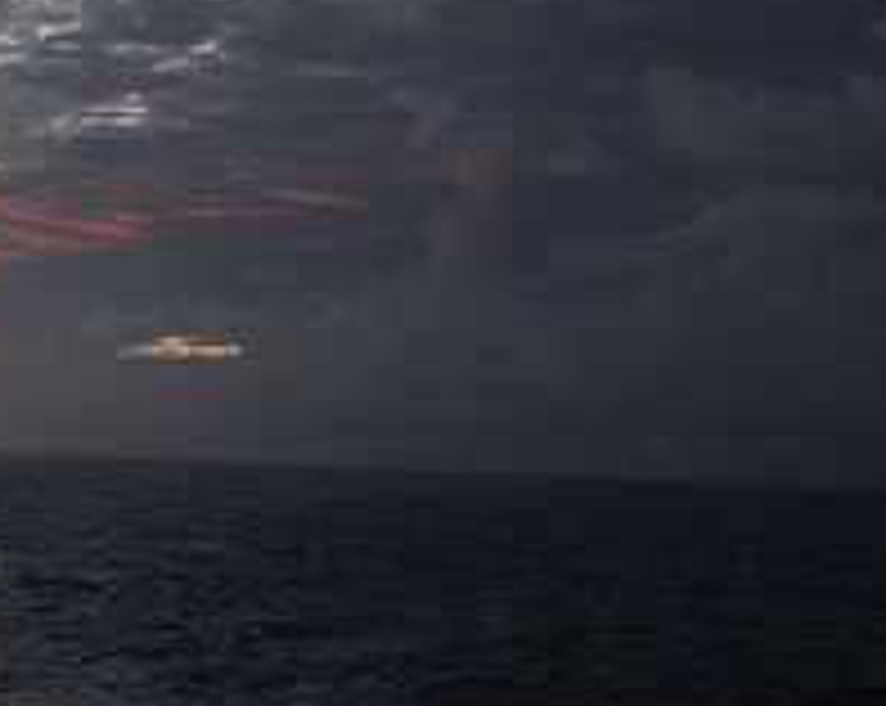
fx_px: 2173
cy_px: 191
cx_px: -54
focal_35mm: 83
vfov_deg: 18.4
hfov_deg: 22.0
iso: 125
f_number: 4
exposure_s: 1/50
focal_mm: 30
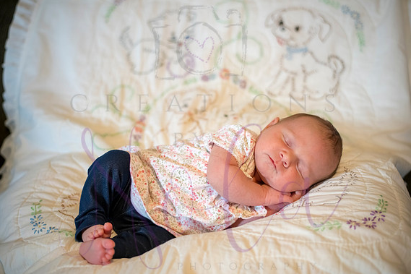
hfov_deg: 38.9
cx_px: 203
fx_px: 582
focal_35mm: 51
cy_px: 138
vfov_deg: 26.5
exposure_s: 1/100
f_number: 2.2
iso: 800
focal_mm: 50
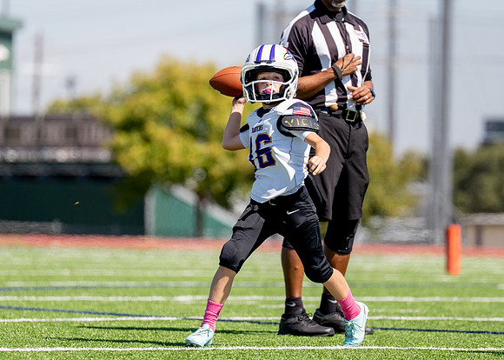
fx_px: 5414
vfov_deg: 3.8
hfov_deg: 5.3
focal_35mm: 378
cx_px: 263
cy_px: 181
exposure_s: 1/4000
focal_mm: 200
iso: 200
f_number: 2.8
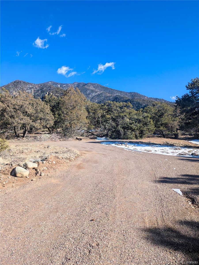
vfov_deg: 69.4
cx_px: 100
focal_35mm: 25
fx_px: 191
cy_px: 132
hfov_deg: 54.9
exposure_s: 1/1616
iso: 40
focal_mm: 5.43
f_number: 1.89
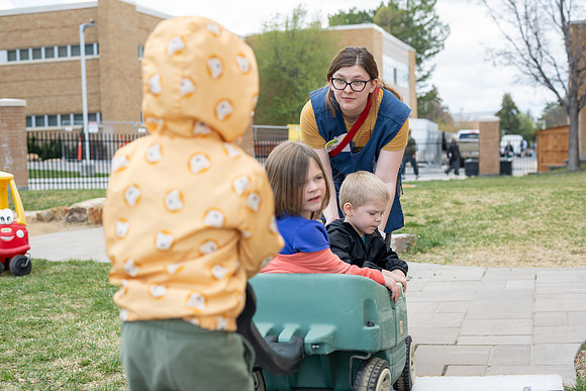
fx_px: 814
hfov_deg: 39.6
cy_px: 196
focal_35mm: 50
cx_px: 293
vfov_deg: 27.0
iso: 100
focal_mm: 50
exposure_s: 1/400
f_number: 4
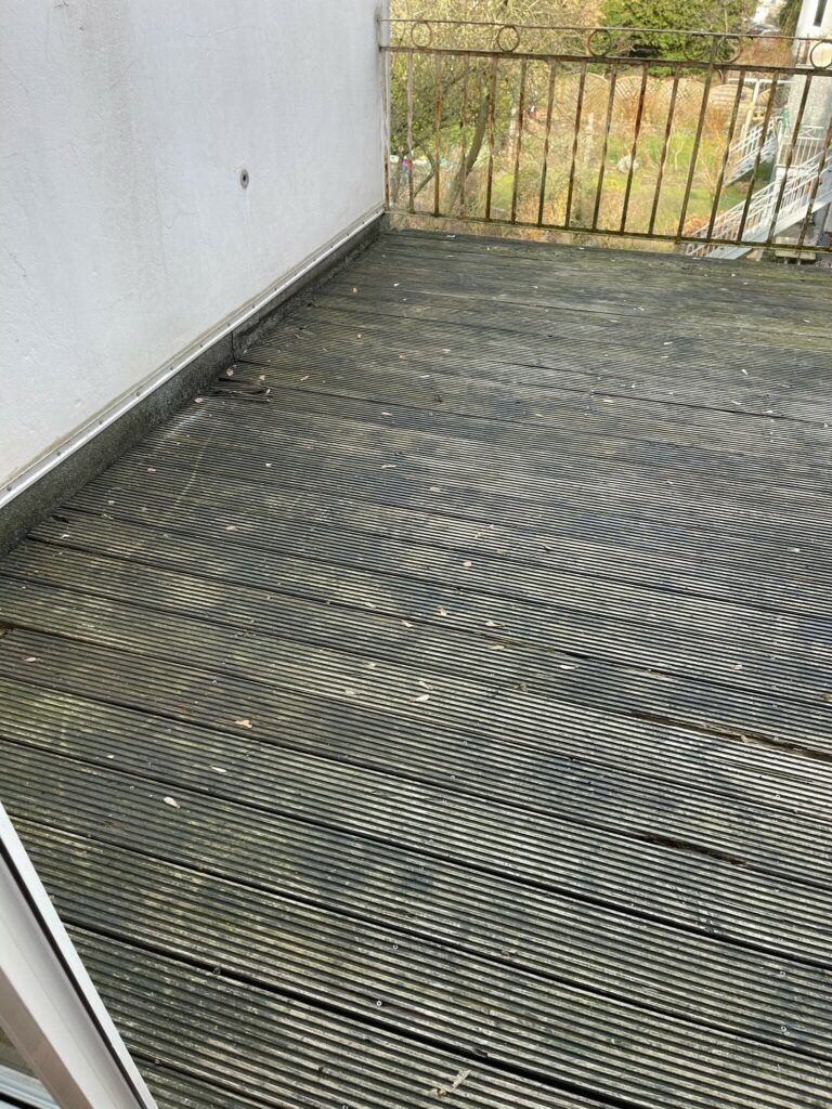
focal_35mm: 26
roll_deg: -0.8
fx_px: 833
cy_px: 554
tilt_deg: -38.4
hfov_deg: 53.1
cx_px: 416
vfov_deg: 67.3
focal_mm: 5.1
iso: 32
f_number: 1.6
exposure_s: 1/348
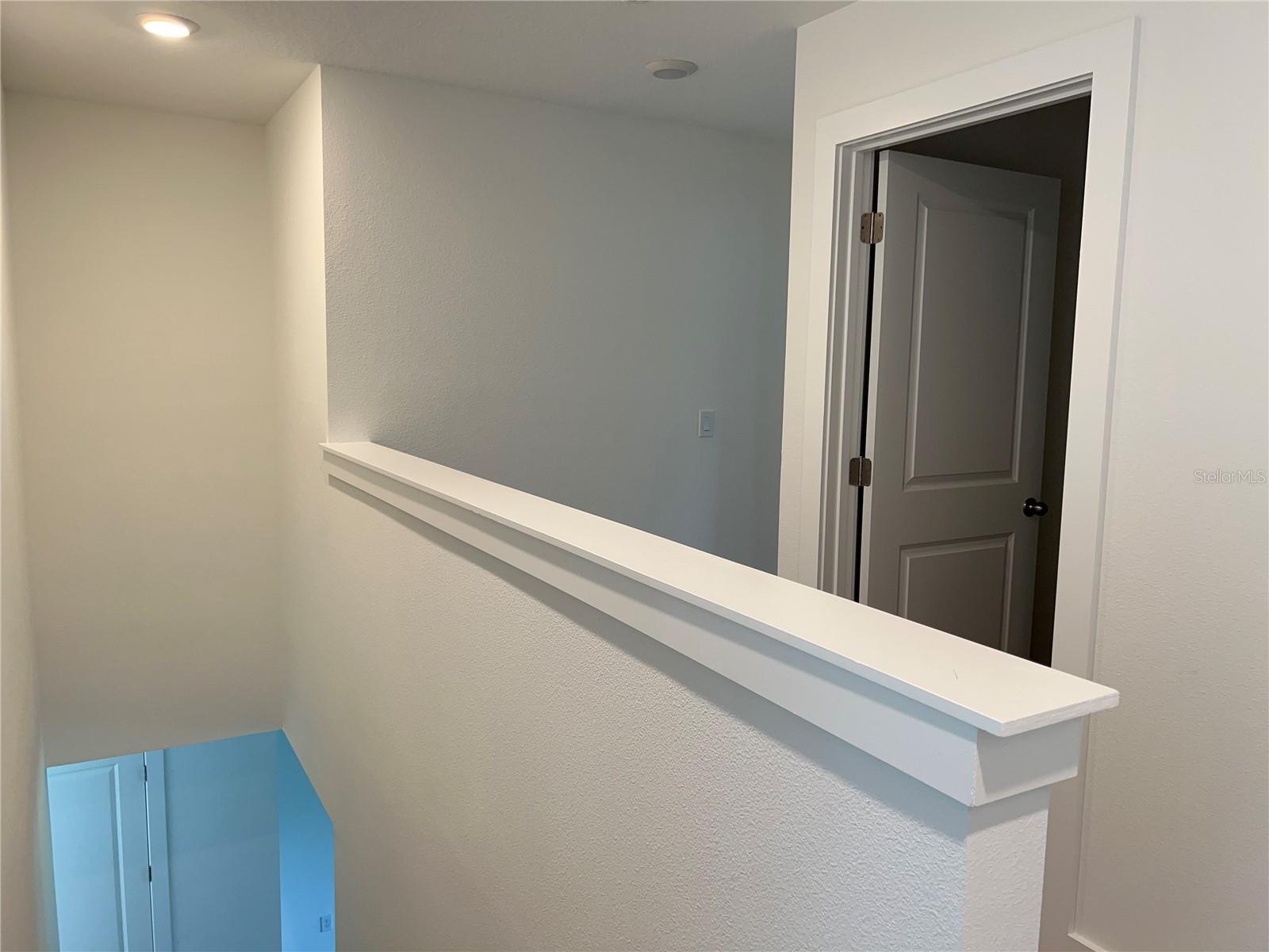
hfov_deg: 67.3
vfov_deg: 53.1
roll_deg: -1.7
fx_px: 953
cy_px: 476
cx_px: 634
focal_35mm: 26
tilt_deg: -8.1
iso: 80
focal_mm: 5.7
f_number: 1.5
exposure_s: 1/60
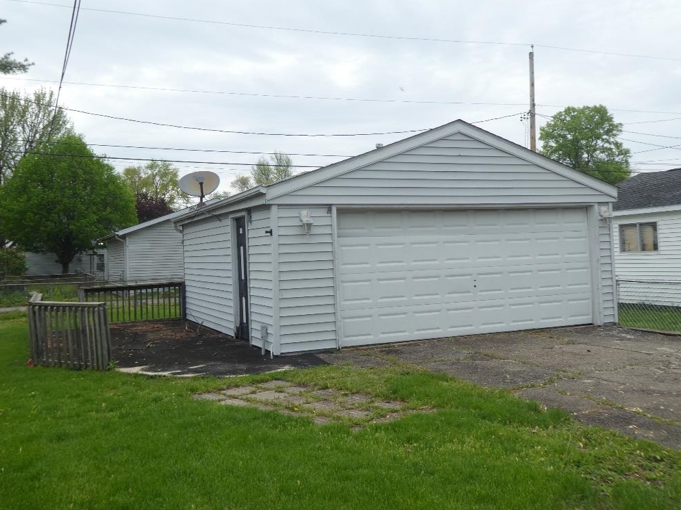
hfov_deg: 54.0
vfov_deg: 41.8
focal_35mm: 34
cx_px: 336
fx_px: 669
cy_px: 251
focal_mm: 5.8
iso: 80
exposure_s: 1/400
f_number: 3.6
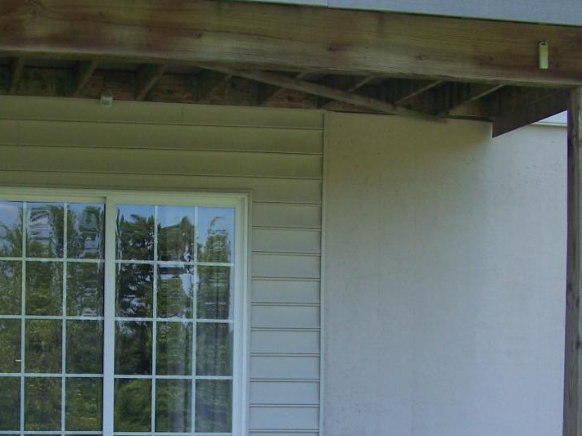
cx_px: 240
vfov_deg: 18.8
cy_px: 384
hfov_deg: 25.3
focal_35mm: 77
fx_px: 1294
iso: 64
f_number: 2.8
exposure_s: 1/250
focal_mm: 6.3
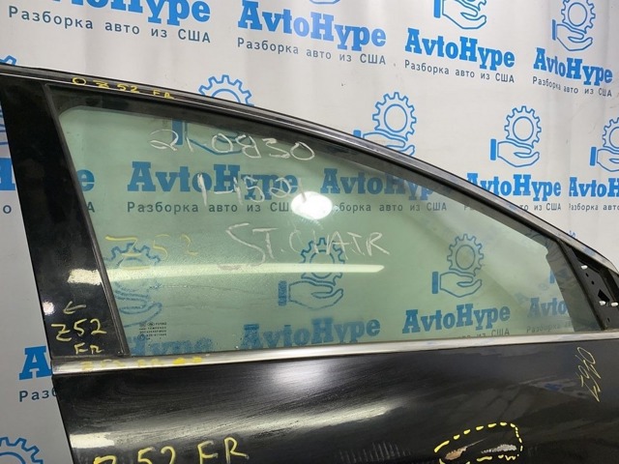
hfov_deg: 67.3
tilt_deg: -1.9
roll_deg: -0.3
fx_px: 465
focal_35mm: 26
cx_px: 310
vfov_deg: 53.1
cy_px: 232
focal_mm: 4.25
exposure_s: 1/262
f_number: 1.8
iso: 32
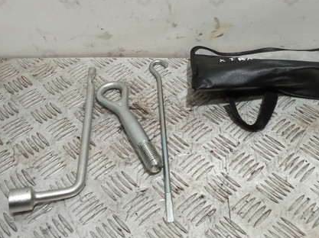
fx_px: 396
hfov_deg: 43.8
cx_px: 181
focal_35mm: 43
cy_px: 76
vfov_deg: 33.2
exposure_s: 1/33.3
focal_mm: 2.87
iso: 320
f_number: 2
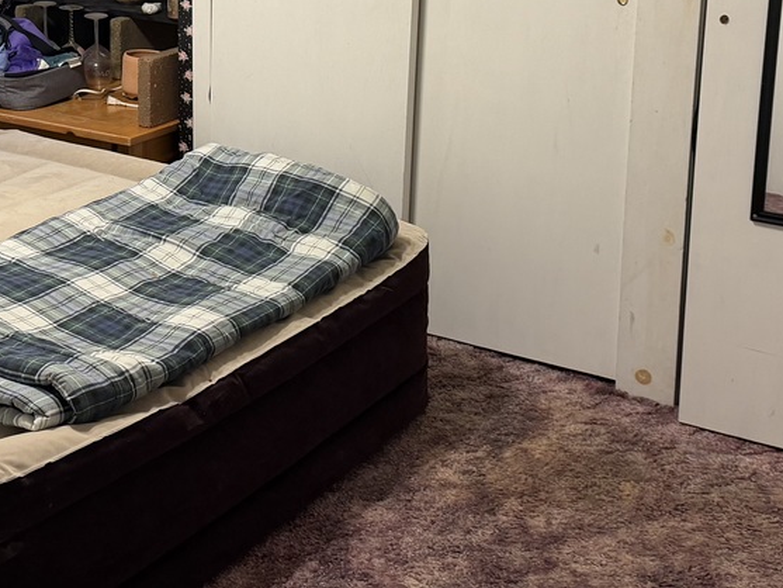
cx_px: 298
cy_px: 65
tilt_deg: -11.9
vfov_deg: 23.1
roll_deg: -1.1
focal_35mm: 62
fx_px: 1403
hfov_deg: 31.1
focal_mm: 6.76
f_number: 1.78
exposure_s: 1/60
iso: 200
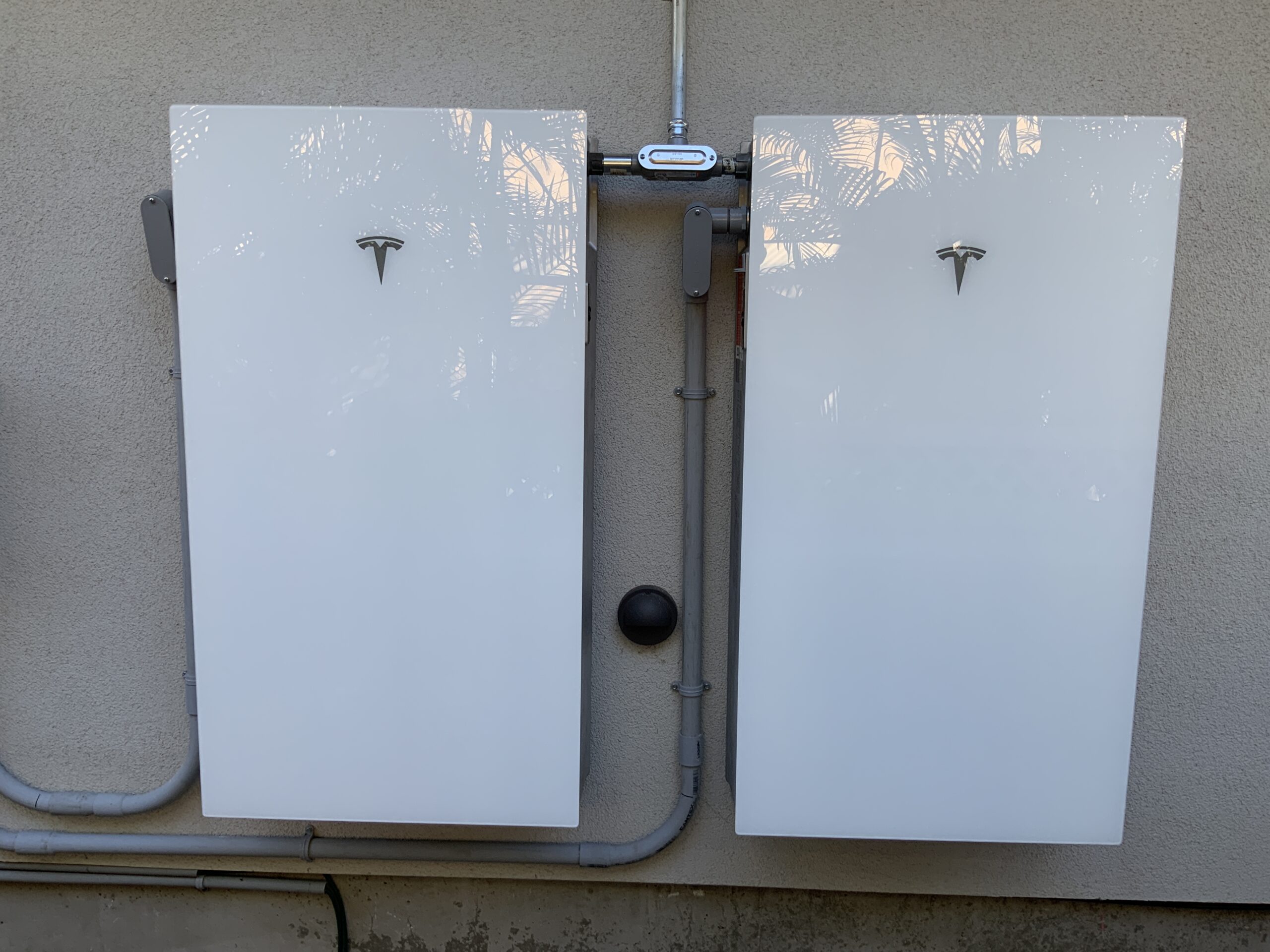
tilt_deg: -9.3
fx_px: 1064
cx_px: 635
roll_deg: -1.1
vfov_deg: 48.2
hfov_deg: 61.7
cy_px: 476
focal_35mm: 29
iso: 25
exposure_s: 1/122
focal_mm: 3
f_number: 1.8
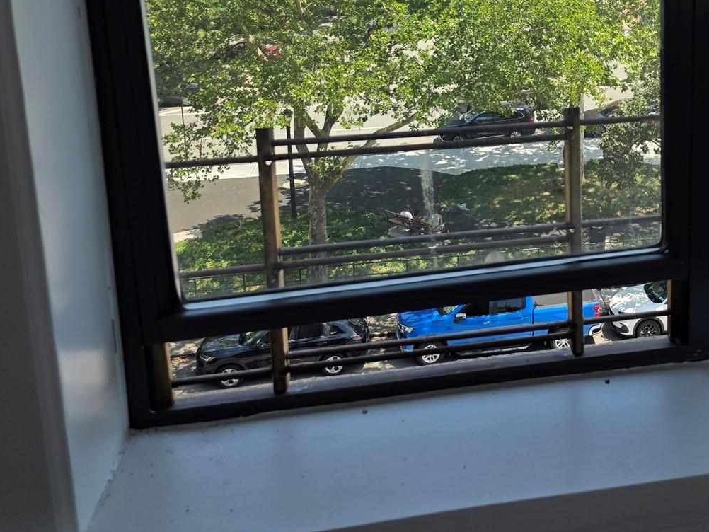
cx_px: 602
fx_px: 963
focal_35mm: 47
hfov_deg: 38.4
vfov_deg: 29.2
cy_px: 21
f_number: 1.7
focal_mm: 6.3
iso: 80
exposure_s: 1/2134
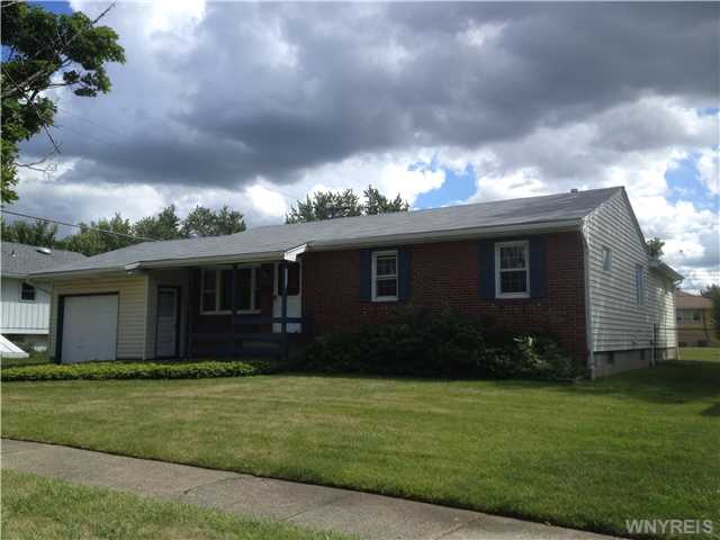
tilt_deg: +4.9
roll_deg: -0.7
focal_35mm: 35
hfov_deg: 52.6
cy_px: 270
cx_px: 360
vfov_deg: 40.7
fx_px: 728
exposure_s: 1/1534
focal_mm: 4.28
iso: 50
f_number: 2.4
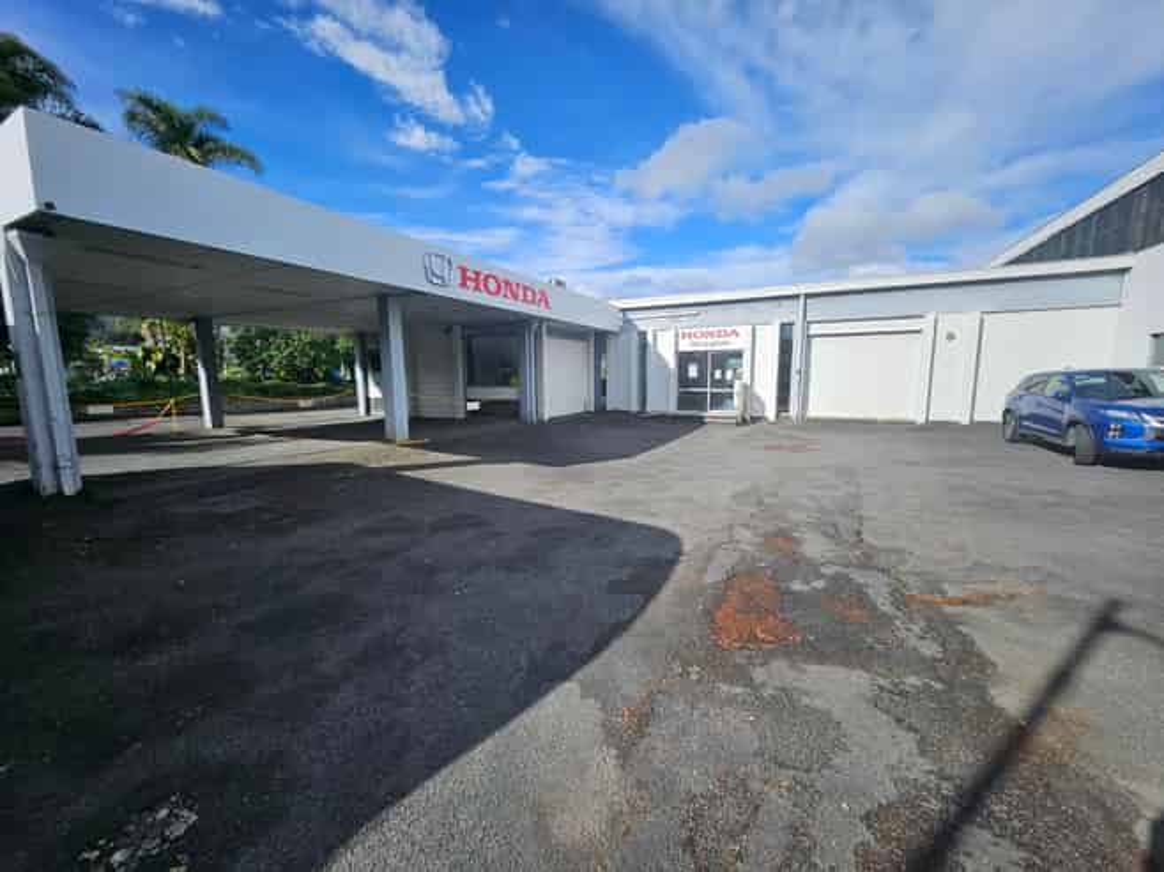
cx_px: 582
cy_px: 436
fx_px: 437
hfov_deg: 106.2
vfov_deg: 89.9
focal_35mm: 13
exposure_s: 1/1170
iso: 32
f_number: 2.2
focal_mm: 1.74
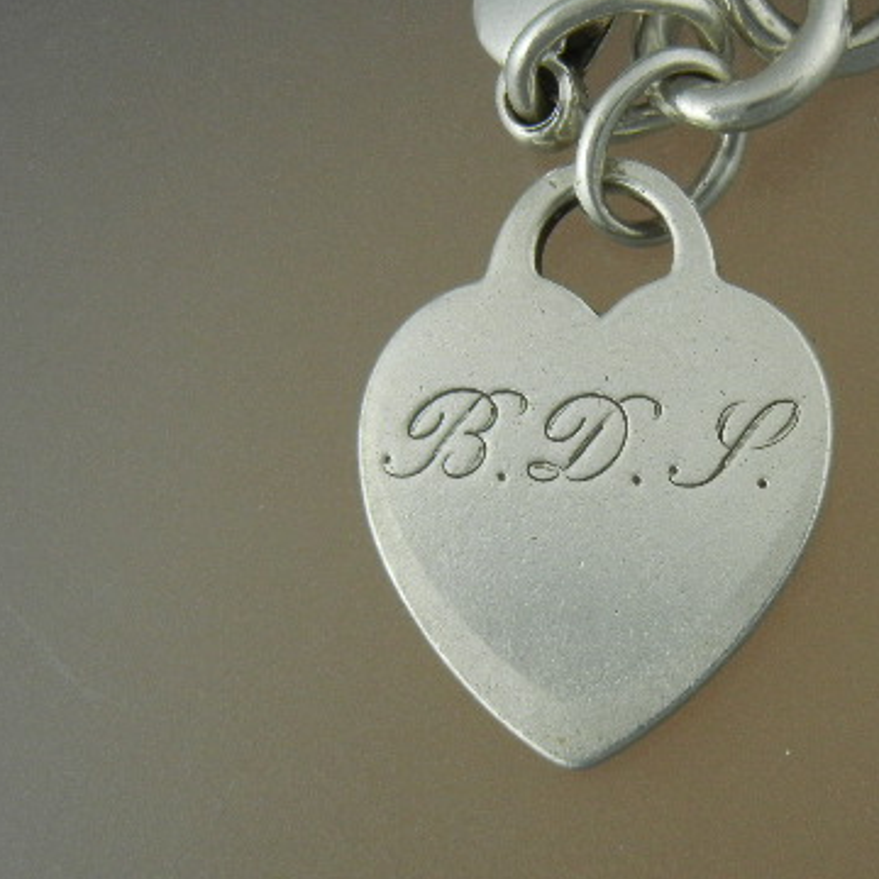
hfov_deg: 14.4
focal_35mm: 121
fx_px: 3476
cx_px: 649
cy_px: 469
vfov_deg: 14.4
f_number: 4.3
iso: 400
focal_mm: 13.9
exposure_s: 1/29.4
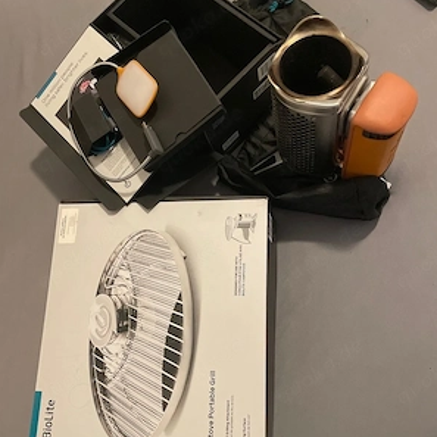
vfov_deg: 52.1
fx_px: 443
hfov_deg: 52.5
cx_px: 218
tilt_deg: -72.9
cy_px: 268
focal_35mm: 31
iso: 400
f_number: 1.6
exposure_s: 1/33
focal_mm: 4.2
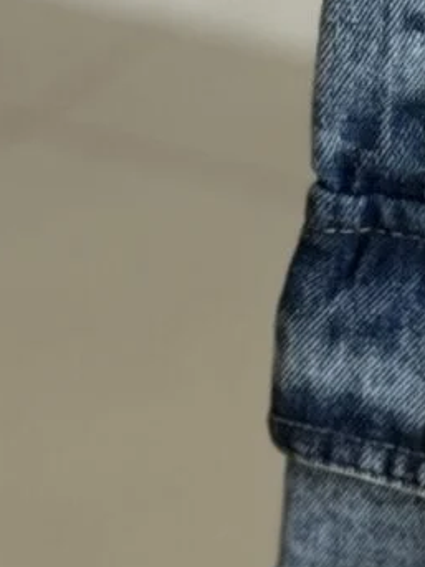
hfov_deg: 4.0
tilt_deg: -31.1
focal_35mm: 358
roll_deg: -2.3
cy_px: 526
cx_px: 1287
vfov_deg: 5.5
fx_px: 5864
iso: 160
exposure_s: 1/231
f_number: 1.78
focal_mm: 6.76
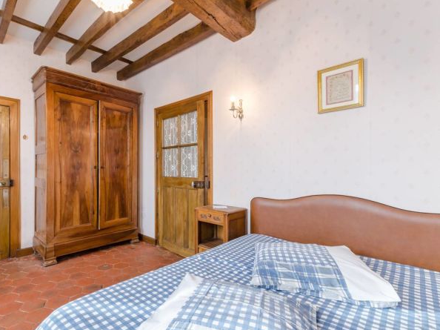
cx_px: 181
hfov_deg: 90.2
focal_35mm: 17
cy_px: 172
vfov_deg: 74.7
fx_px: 216
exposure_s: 1/6
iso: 400
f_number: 9
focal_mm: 10
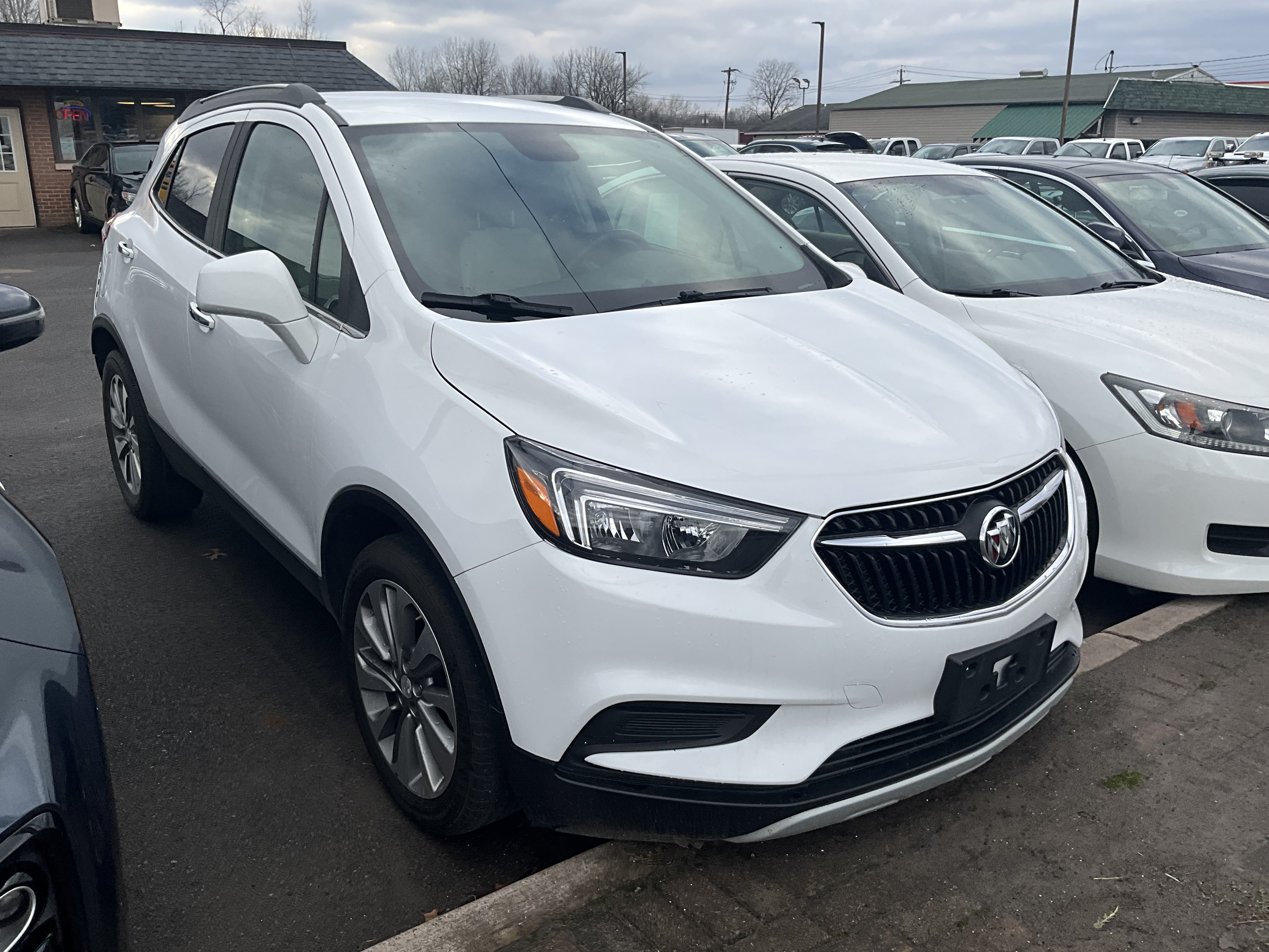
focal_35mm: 29
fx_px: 1063
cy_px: 476
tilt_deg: -17.3
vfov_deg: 48.2
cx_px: 634
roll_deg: -0.6
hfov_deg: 61.7
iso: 25
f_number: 1.8
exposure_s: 1/580
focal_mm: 3
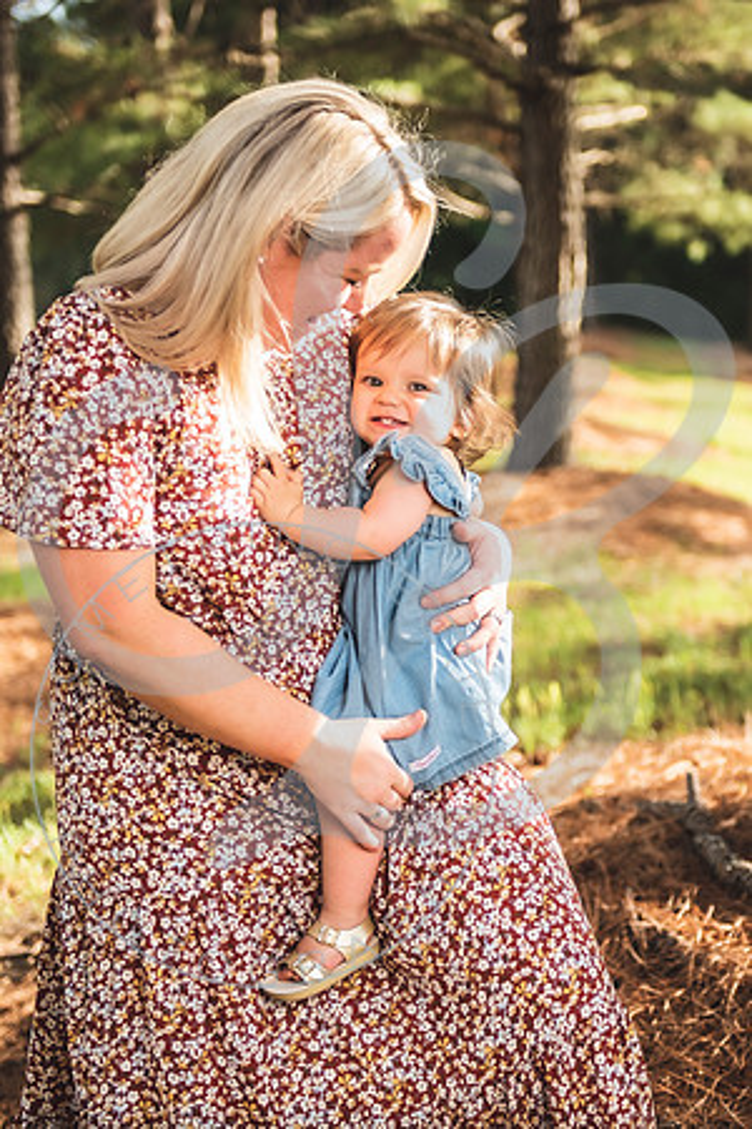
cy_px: 564
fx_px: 2348
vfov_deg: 27.0
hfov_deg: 18.2
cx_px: 468
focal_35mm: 75
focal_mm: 50
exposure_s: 1/250
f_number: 2.8
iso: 100
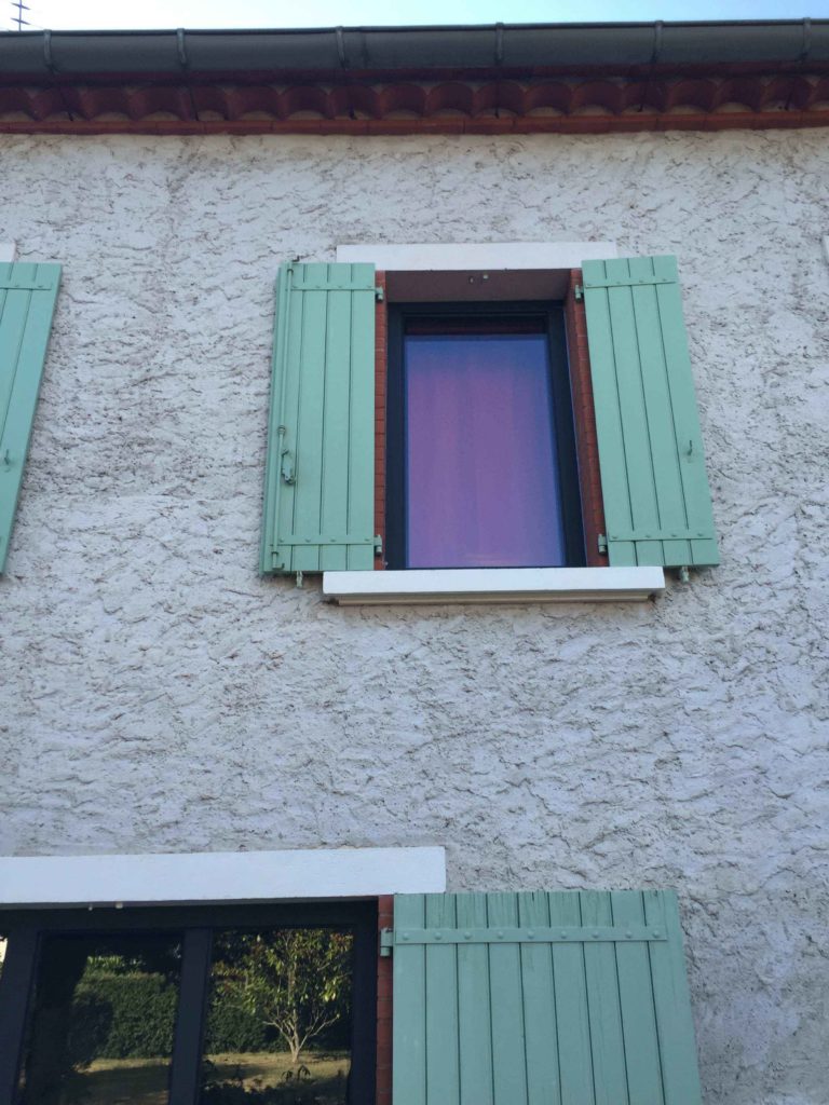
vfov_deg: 61.7
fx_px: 926
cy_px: 552
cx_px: 414
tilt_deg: +26.2
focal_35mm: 29
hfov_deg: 48.2
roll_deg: +1.6
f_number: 2.2
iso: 32
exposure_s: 1/278
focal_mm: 4.15
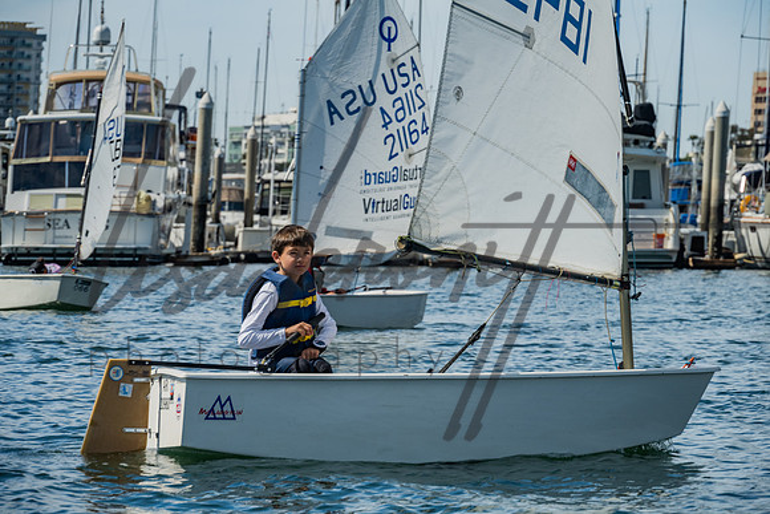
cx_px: 385
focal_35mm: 185
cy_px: 257
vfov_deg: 7.4
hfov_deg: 11.1
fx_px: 3958
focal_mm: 185
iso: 250
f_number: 10
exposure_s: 1/320
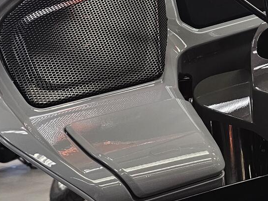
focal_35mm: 85
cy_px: -68
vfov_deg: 16.3
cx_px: 323
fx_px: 658
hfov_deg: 21.4
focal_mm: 6.3
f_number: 1.7
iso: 160
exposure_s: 1/120
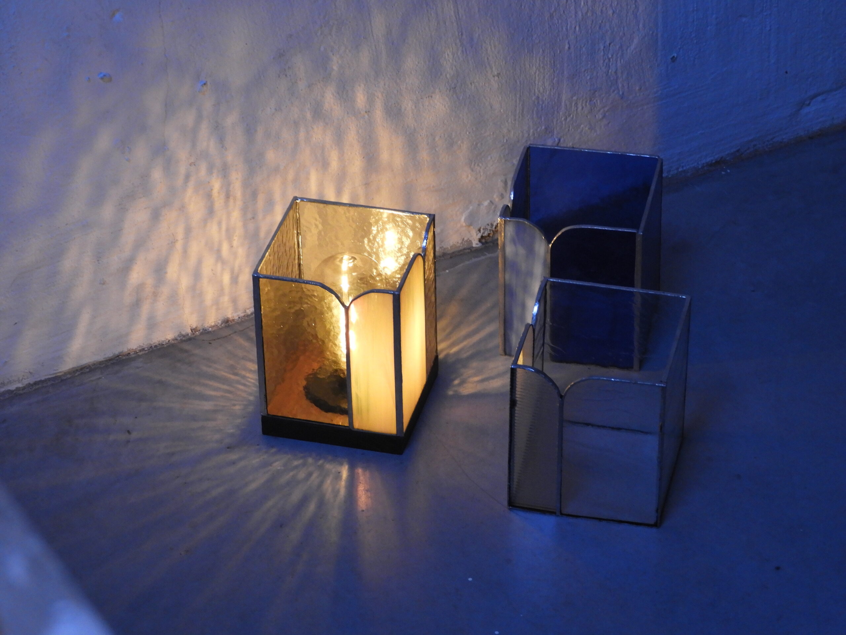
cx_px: 423
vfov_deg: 14.1
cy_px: 318
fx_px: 2566
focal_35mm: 105
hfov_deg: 18.7
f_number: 4.8
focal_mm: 18.8
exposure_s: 1/15
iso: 450
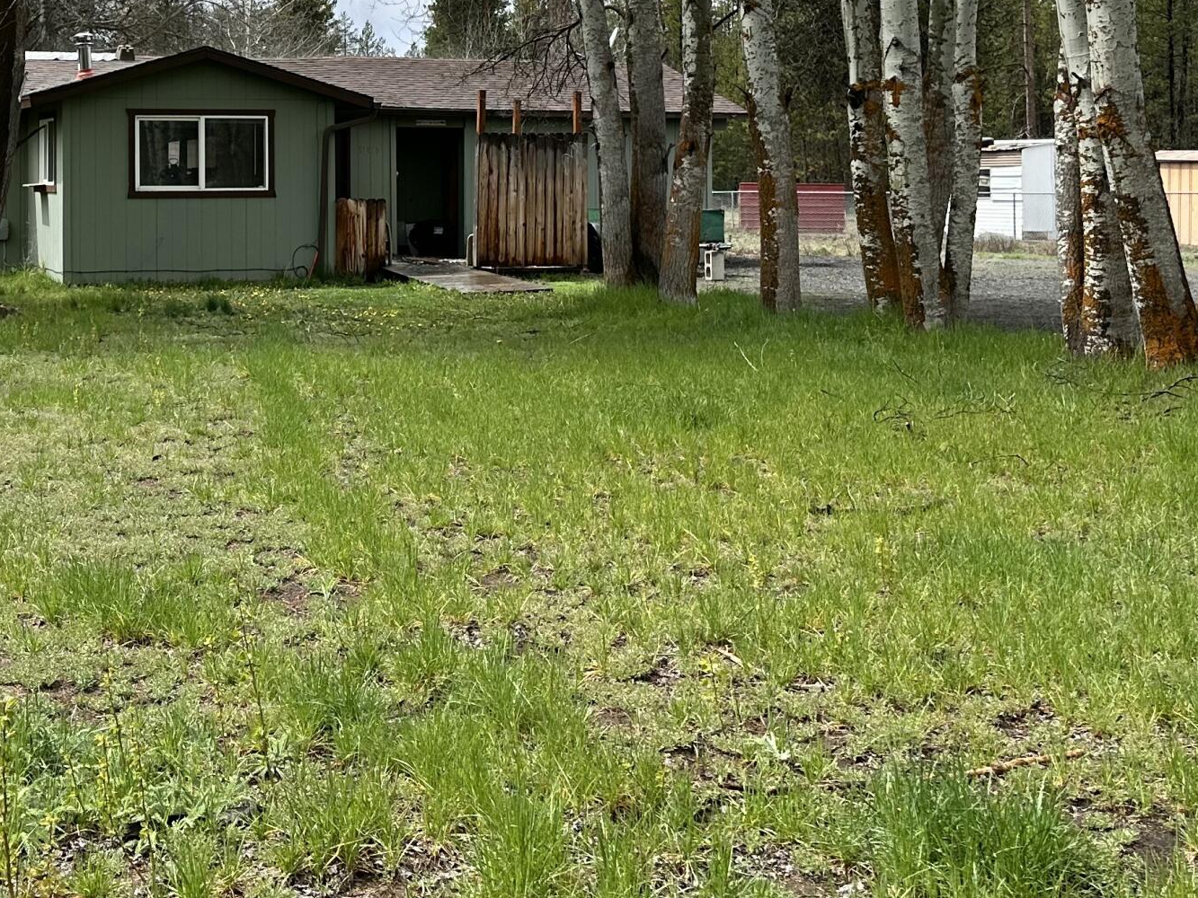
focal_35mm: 54
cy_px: 128
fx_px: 1869
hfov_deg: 35.0
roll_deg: +0.3
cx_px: 336
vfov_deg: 26.3
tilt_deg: +2.2
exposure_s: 1/3861
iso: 80
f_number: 1.78
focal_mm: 6.86
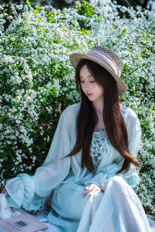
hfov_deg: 24.2
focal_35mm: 56
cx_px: 72
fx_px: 361
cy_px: 127
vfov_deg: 35.6
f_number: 3.2
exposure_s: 1/400
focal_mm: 50
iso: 80
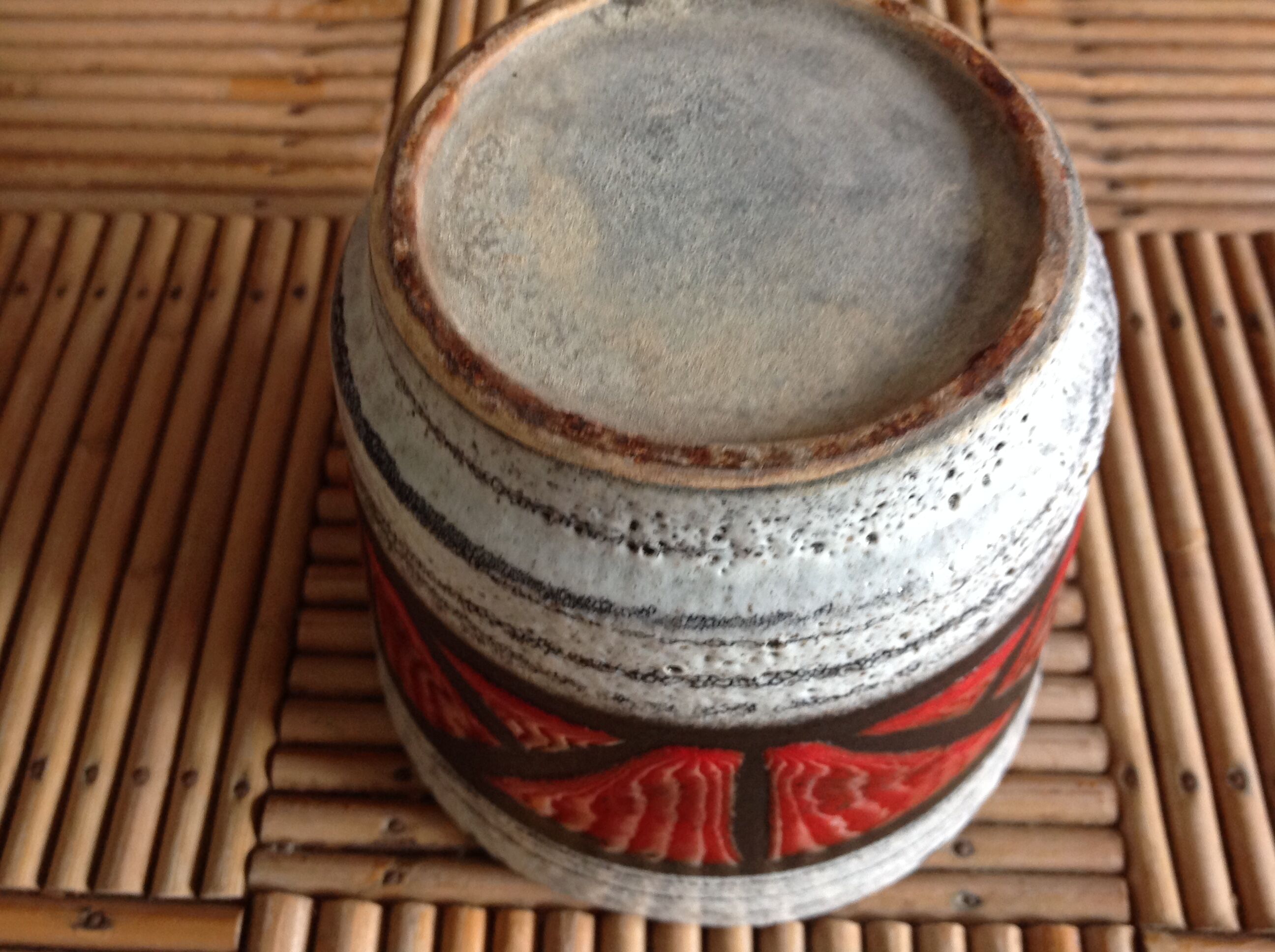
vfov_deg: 40.6
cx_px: 638
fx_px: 1287
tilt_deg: -58.8
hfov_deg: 52.7
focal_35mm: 35
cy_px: 476
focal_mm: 4.28
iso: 125
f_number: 2.4
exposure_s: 1/15
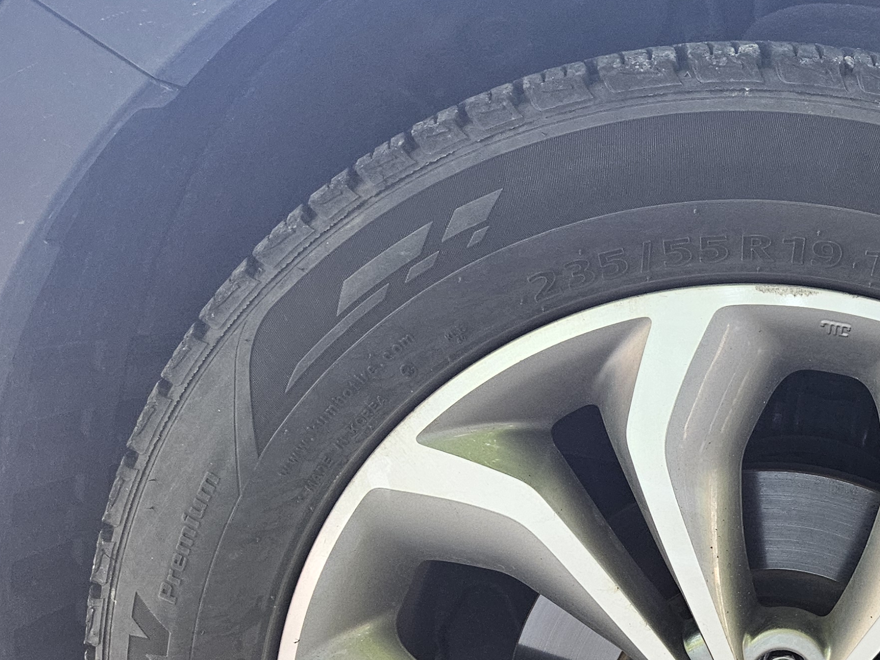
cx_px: 877
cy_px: 652
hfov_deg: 33.7
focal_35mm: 52
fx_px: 1322
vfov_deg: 26.6
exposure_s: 1/120
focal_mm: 5.4
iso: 250
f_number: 1.8
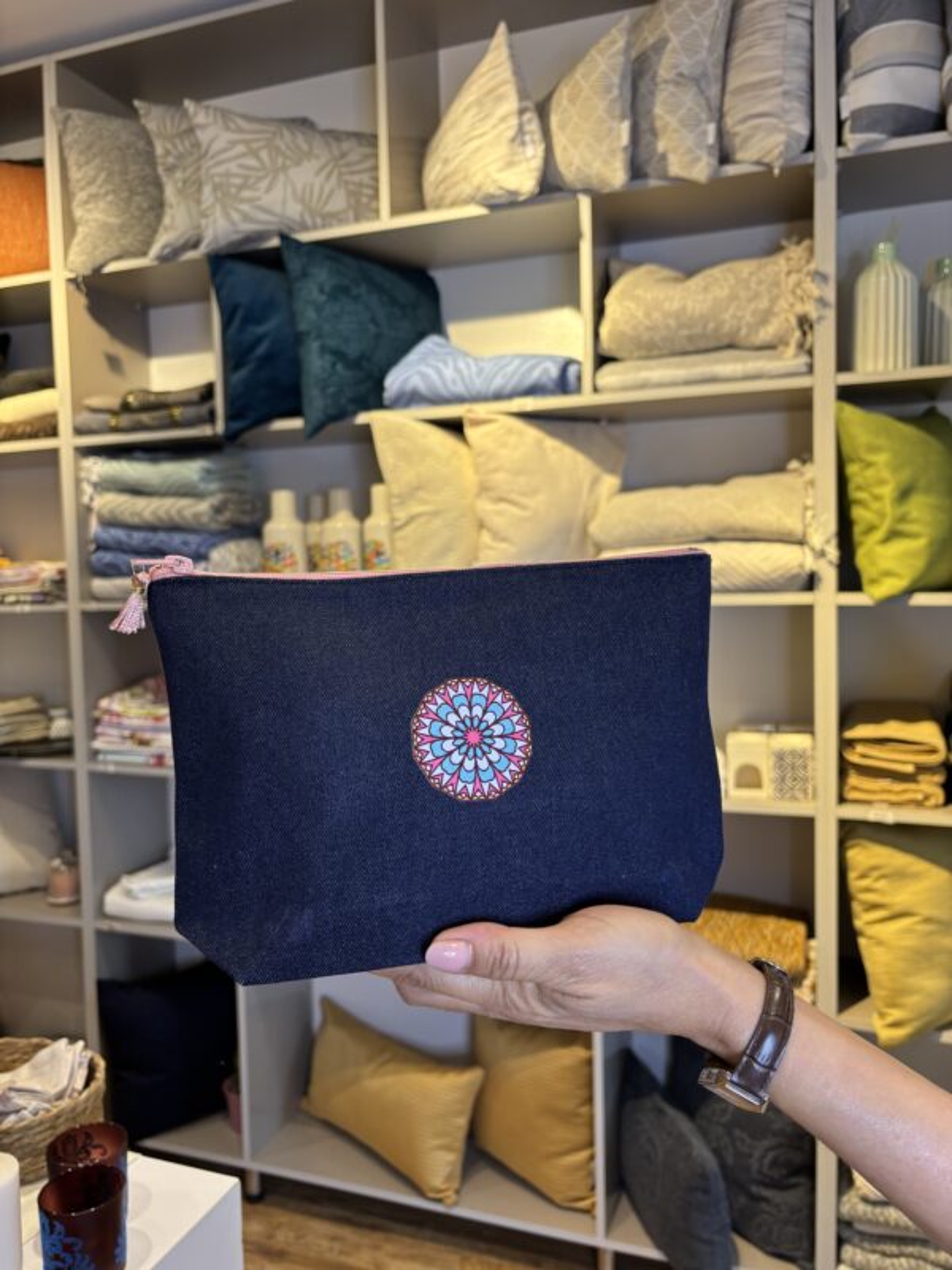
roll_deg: +0.9
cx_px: 476
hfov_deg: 53.1
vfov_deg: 67.3
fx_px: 953
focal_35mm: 26
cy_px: 635
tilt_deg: -2.8
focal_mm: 5.96
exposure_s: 1/100
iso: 80
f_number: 1.6
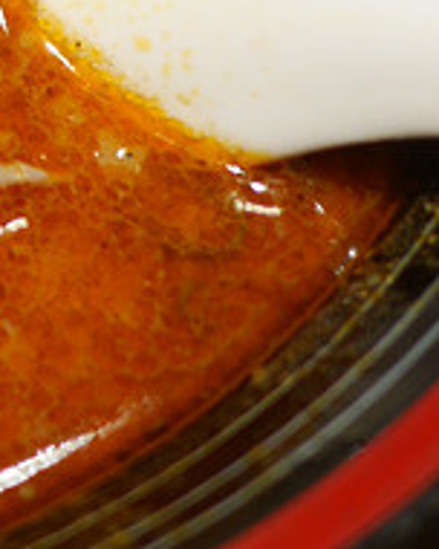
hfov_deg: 8.9
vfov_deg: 12.1
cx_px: -656
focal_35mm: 154
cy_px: -191
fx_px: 2501
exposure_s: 1/160
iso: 200
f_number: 2.2
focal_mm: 15
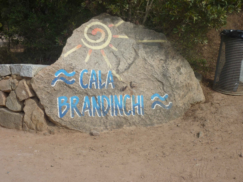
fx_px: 337
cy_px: 91
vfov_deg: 30.3
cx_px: 122
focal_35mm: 48
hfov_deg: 39.7
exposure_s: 1/500
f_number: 5
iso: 80
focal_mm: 7.9
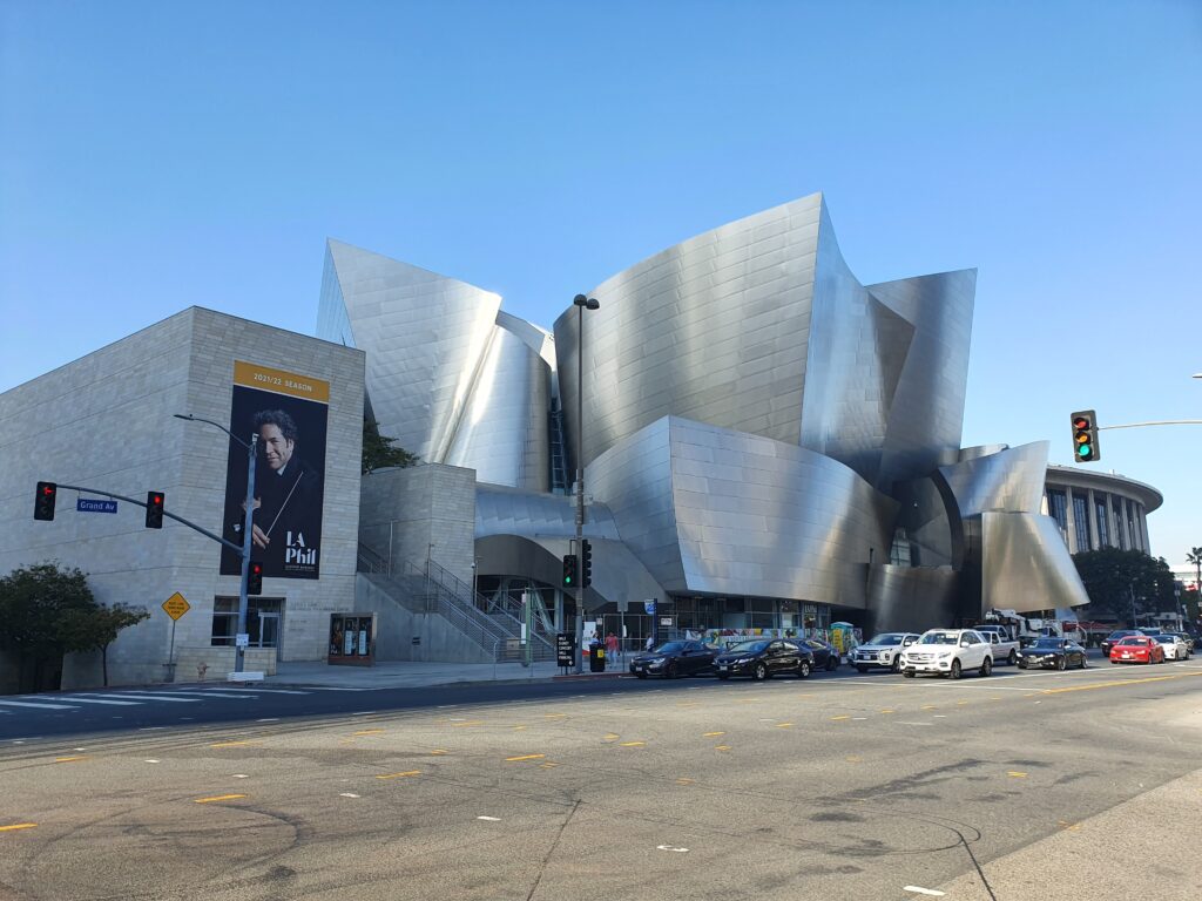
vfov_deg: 53.1
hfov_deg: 67.3
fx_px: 903
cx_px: 601
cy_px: 450
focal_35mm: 26
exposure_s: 1/634
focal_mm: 4.32
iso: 50
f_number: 2.4
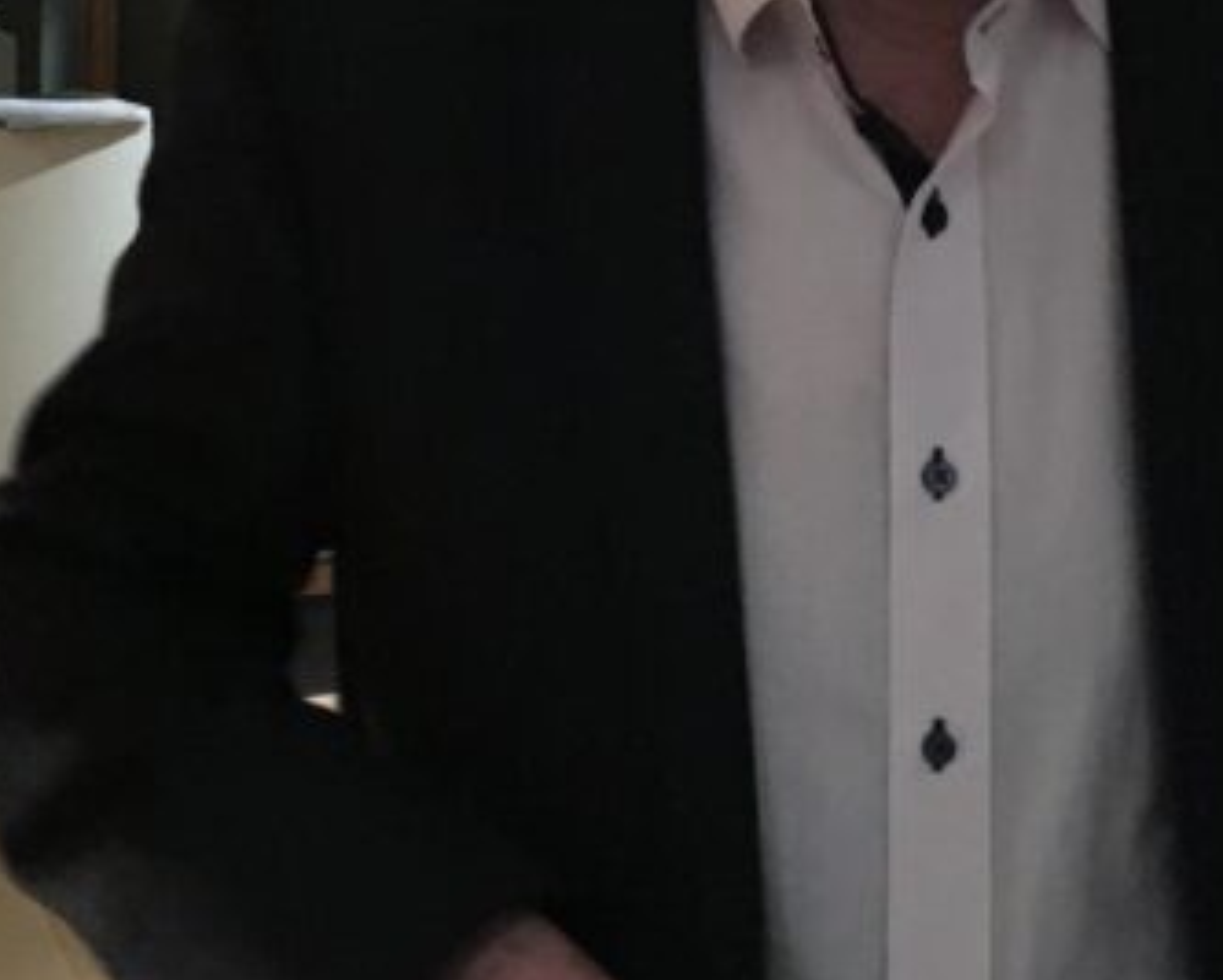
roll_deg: -1.4
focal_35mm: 87
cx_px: 683
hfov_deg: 21.9
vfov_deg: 17.2
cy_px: -66
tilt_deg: -4.7
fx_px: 3152
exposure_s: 1/17
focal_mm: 4.15
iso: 500
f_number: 2.2
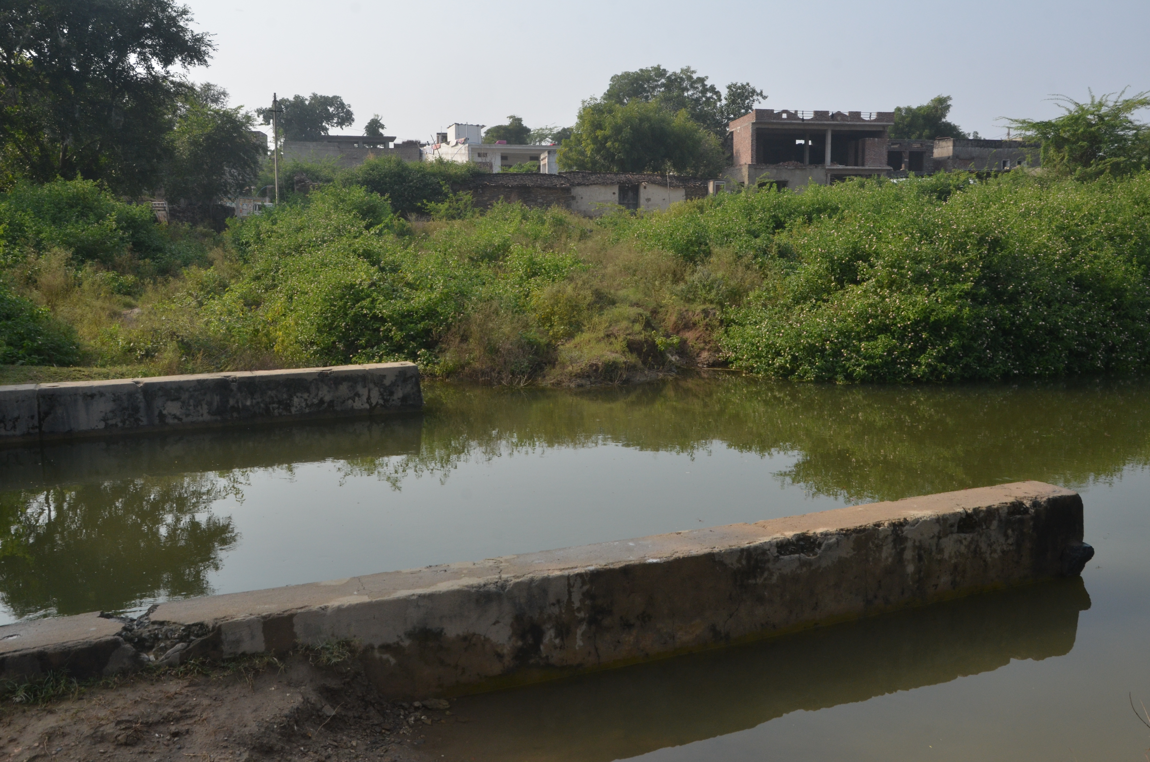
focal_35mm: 33
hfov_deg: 57.3
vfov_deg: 39.8
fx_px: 1052
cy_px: 381
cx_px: 575
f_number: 11
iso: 500
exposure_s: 1/500
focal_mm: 22
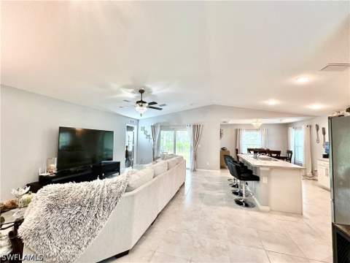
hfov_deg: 102.1
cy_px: 132
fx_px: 142
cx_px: 175
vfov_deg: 85.7
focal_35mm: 14
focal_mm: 2.22
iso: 200
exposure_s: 1/120
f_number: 2.2
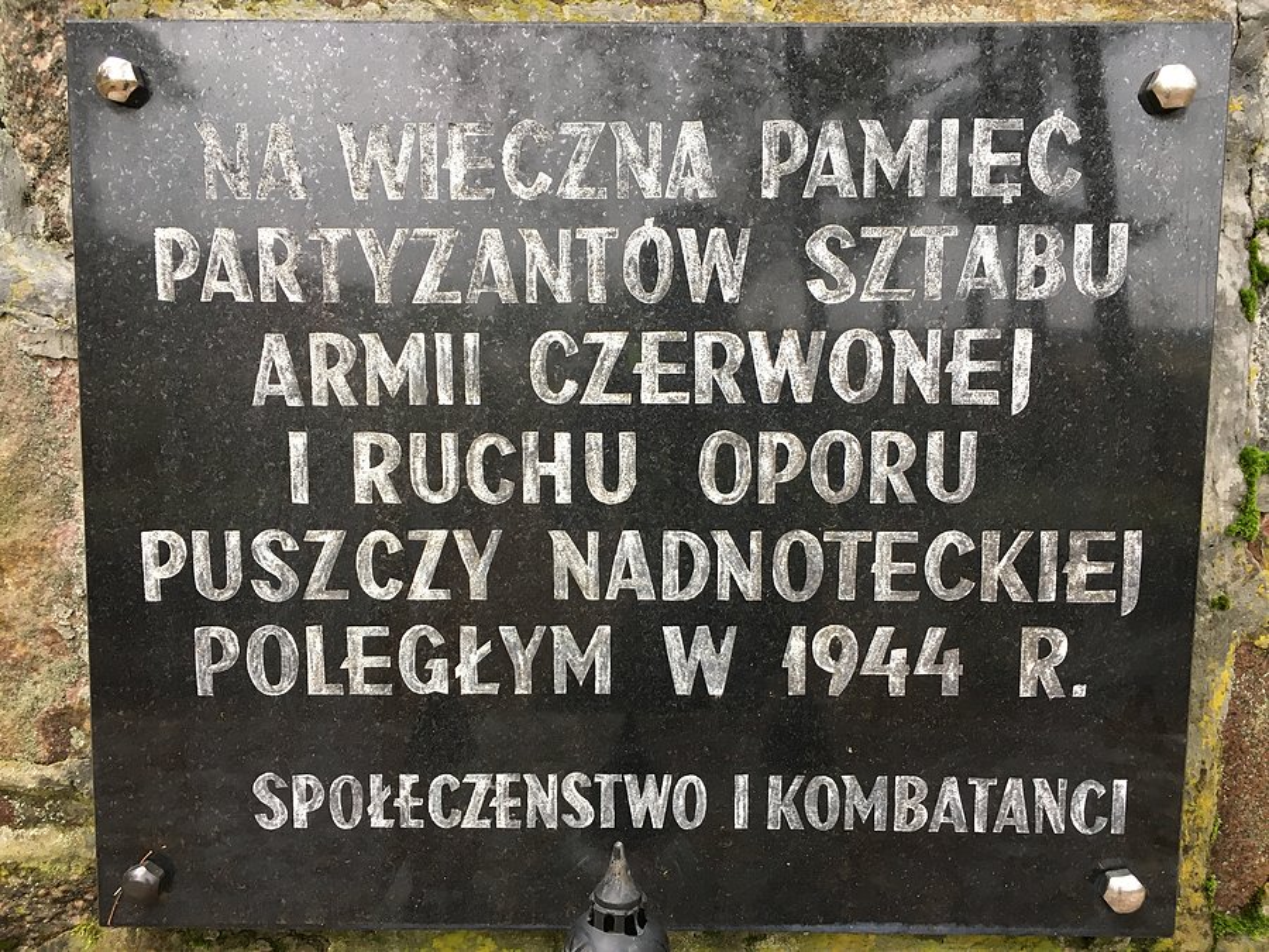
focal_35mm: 29
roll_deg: -0.2
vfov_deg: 48.2
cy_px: 476
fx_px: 1063
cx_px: 634
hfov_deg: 61.7
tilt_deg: -6.3
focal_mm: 4.15
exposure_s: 1/33
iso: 32
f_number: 2.2
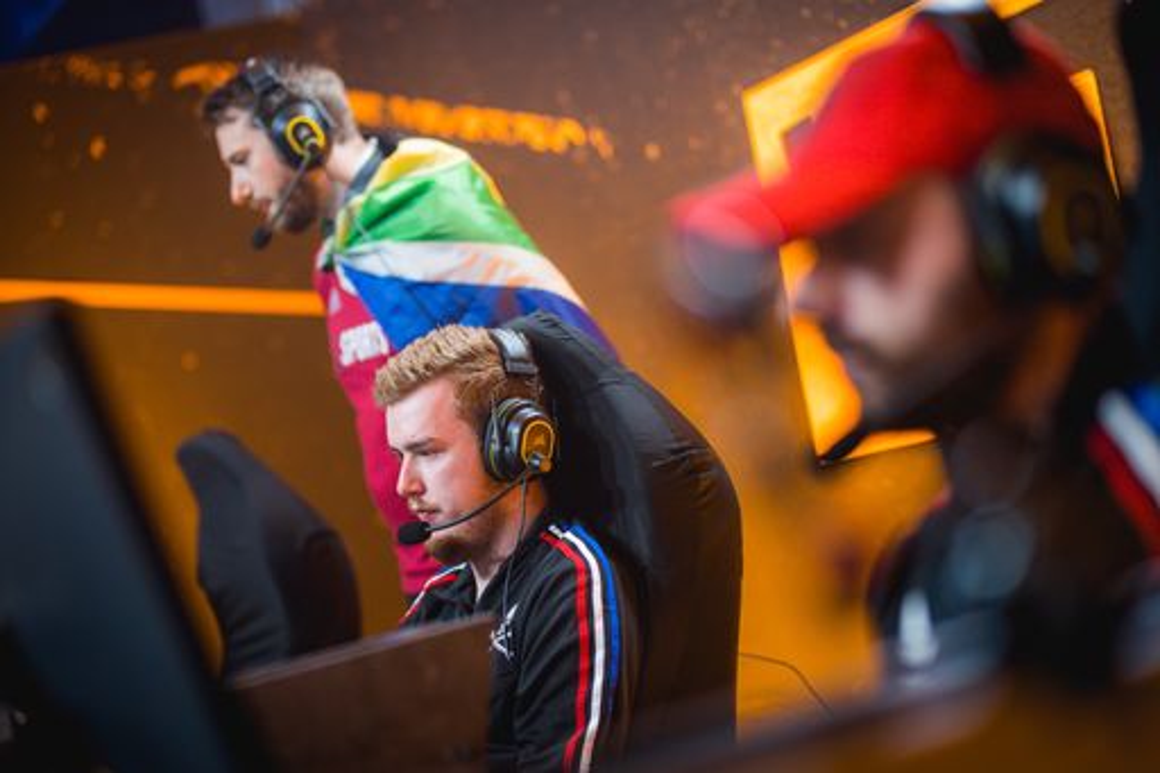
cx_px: 580
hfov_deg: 23.9
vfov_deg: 16.1
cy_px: 386
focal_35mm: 85
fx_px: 2738
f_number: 1.8
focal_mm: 85
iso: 800
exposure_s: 1/320
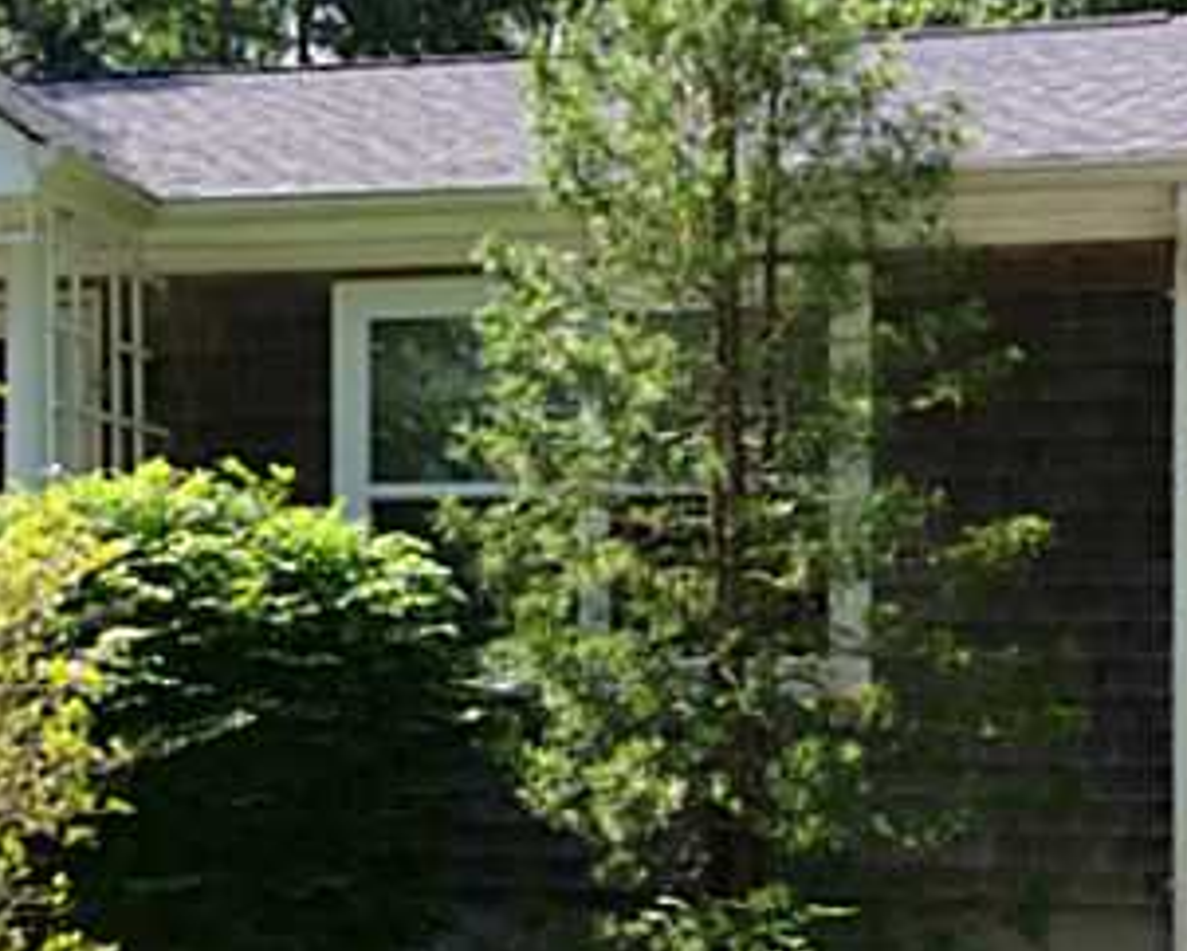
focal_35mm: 75
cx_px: 546
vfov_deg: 20.2
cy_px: 794
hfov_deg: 25.4
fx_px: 2636
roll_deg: -0.5
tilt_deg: -2.3
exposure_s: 1/527
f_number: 2.2
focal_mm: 4.15
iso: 32
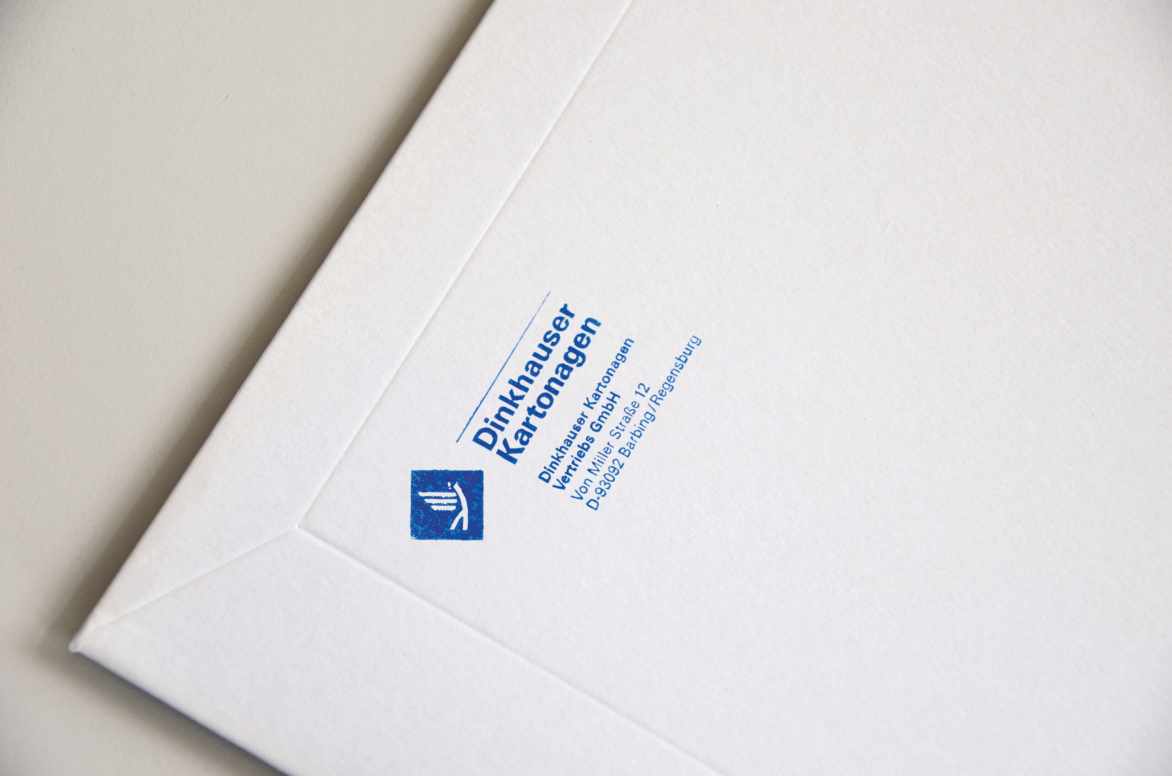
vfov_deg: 12.6
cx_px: 586
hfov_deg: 19.0
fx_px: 3509
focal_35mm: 108
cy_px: 388
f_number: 5.3
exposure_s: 1/15
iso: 100
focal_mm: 72
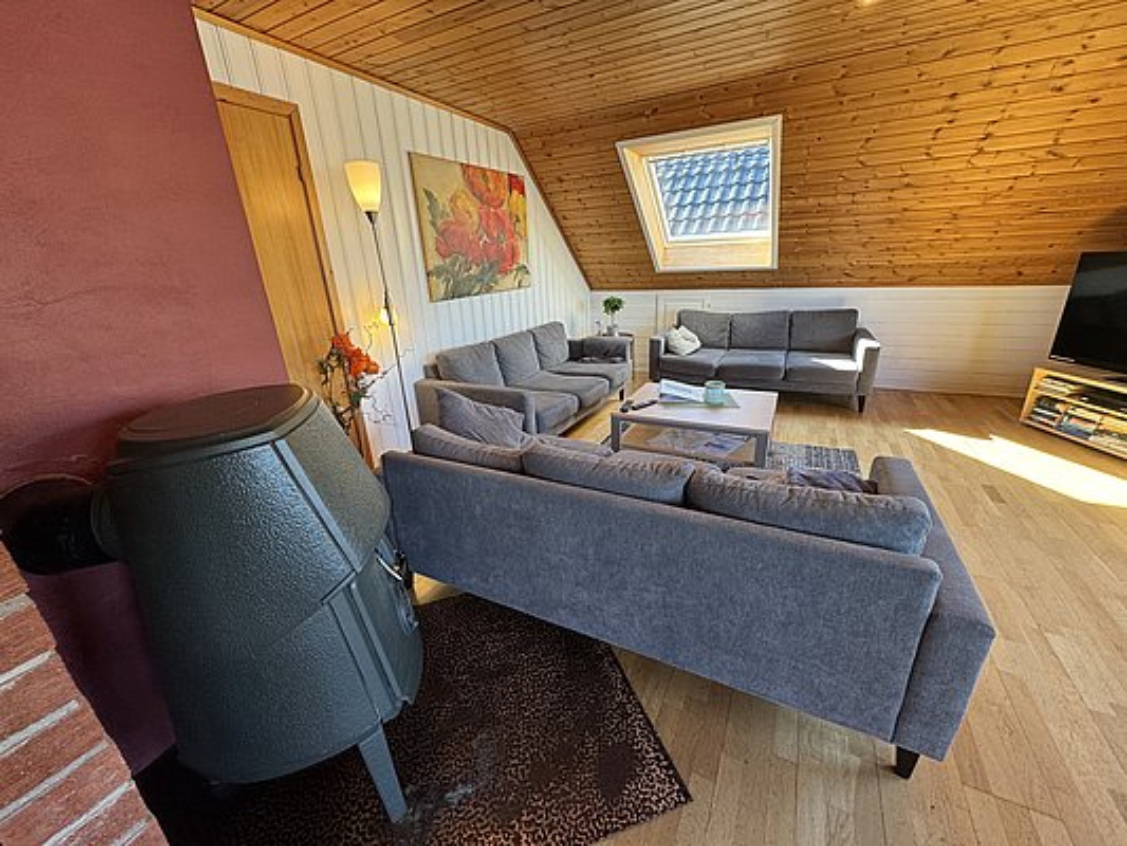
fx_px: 456
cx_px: 564
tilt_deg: -19.0
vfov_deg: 85.7
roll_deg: +2.8
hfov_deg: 102.1
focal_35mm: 14
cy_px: 423
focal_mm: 2.22
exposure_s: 1/100
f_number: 2.2
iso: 160
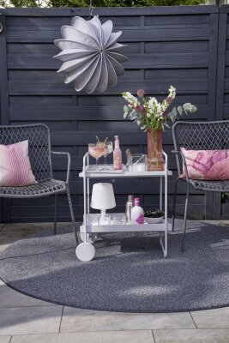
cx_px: 114
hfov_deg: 27.0
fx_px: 477
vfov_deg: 39.6
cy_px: 172
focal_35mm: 50
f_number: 4.5
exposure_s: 1/125
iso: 250
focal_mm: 50
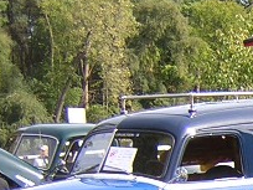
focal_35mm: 141
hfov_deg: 13.2
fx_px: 1031
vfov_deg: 10.4
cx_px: 391
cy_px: 222
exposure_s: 1/468
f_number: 2.6
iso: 100
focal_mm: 4.7
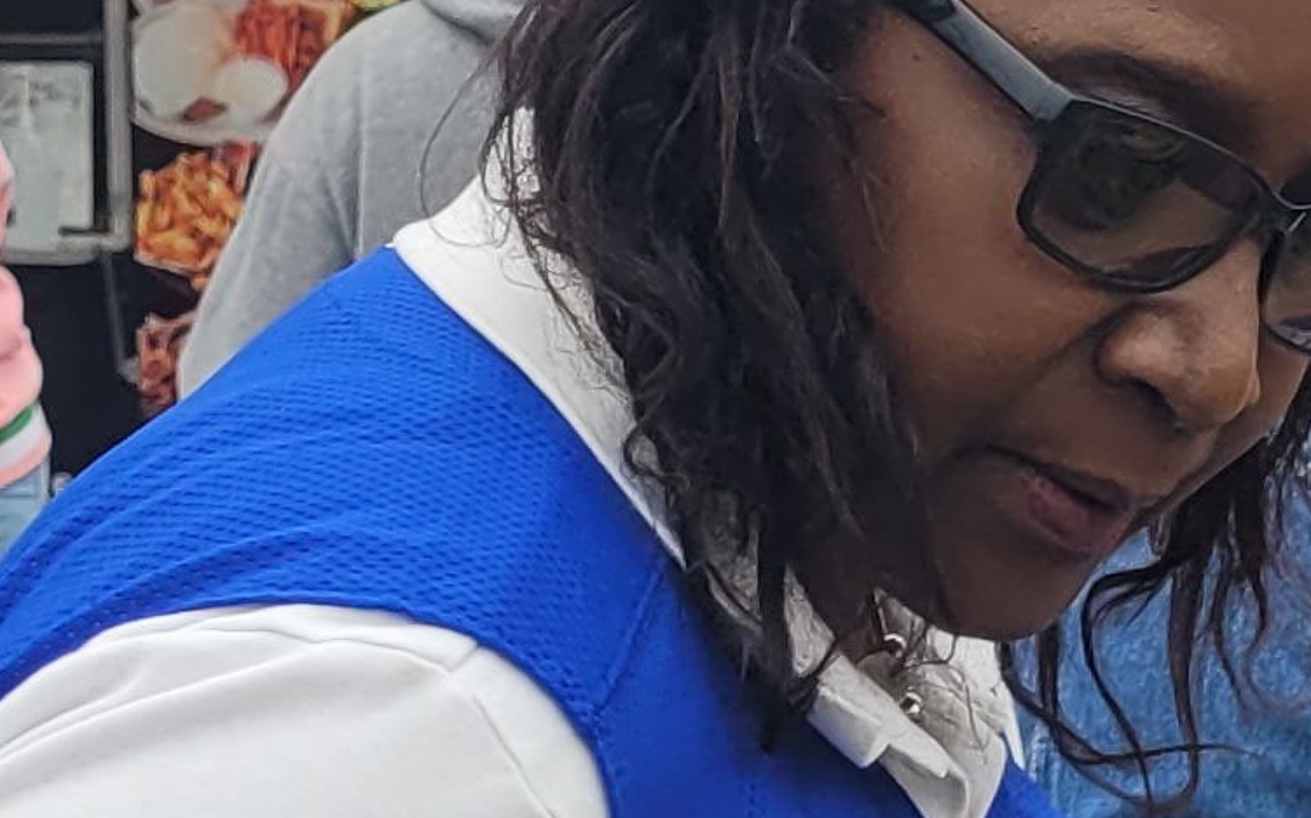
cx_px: 784
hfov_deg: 14.1
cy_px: 1718
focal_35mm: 148
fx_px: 5287
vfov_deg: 8.3
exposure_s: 1/305
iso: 40
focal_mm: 5.4
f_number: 1.8
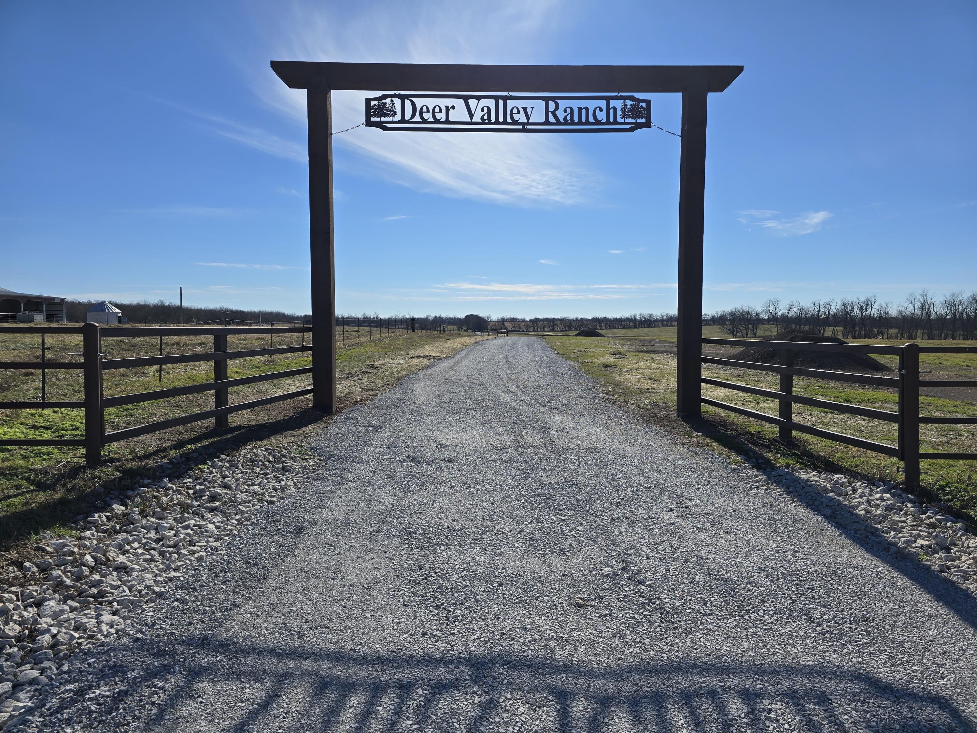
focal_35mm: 23
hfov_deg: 73.9
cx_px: 488
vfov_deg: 58.9
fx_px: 649
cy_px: 366
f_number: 1.7
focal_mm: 6.3
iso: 12
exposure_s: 1/1505
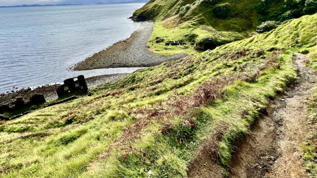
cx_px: 149
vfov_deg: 69.2
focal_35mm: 15
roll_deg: +0.8
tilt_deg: -25.2
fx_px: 126
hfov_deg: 102.9
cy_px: 64
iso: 32
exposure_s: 1/633
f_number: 1.8
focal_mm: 1.57
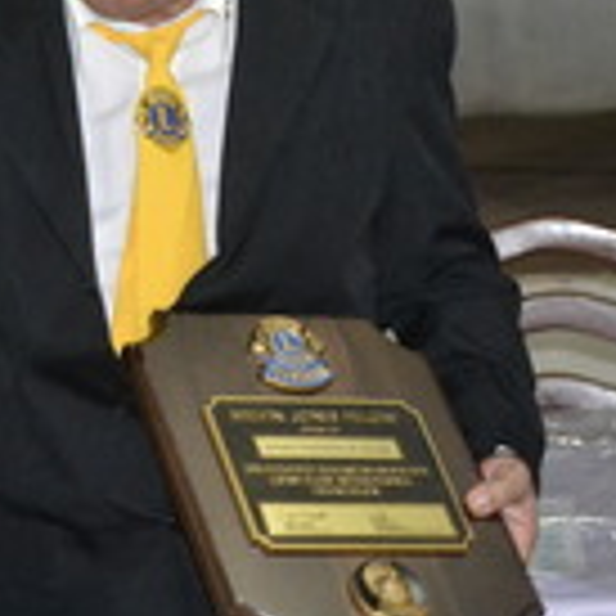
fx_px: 2870
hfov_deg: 11.9
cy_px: 229
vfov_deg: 12.2
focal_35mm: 143
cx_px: -187
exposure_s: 1/60
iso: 3200
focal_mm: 31
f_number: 4
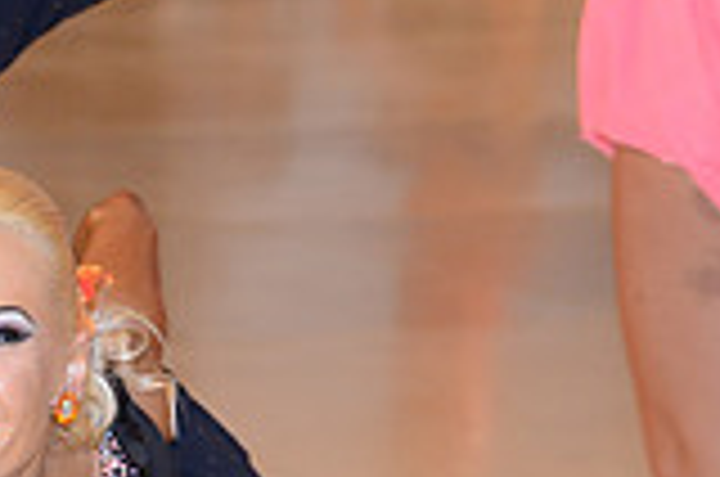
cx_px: -56
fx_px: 7964
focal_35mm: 399
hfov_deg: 5.2
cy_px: 639
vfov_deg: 3.4
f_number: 5.6
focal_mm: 110
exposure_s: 1/250
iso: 1250
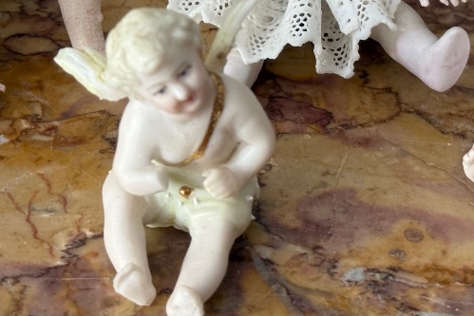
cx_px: 209
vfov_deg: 11.3
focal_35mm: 120
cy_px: -31
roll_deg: -1.8
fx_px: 1580
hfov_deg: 17.1
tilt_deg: -36.1
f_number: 1.78
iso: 125
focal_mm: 6.76
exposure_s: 1/60
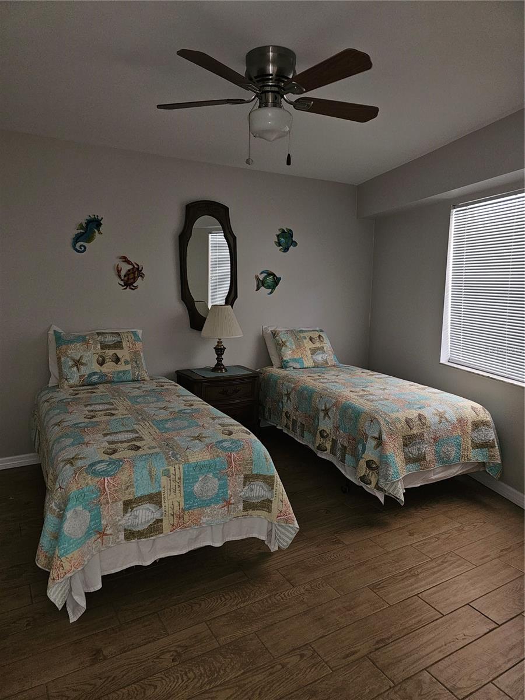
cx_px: 262
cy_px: 350
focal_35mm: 23
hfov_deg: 58.9
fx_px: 465
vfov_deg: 73.9
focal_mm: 6.3
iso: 125
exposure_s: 1/24
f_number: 1.7
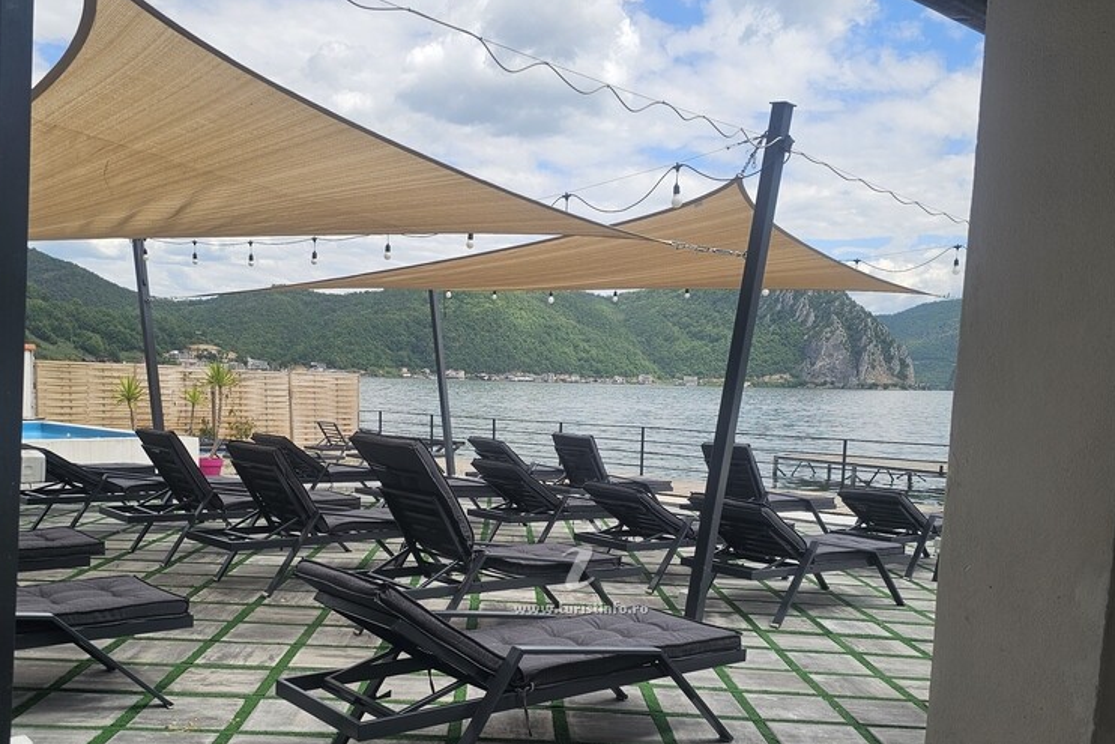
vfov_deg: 39.1
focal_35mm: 33
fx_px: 1022
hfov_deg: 57.2
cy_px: 538
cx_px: 553
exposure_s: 1/553
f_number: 1.7
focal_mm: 6.3
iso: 10
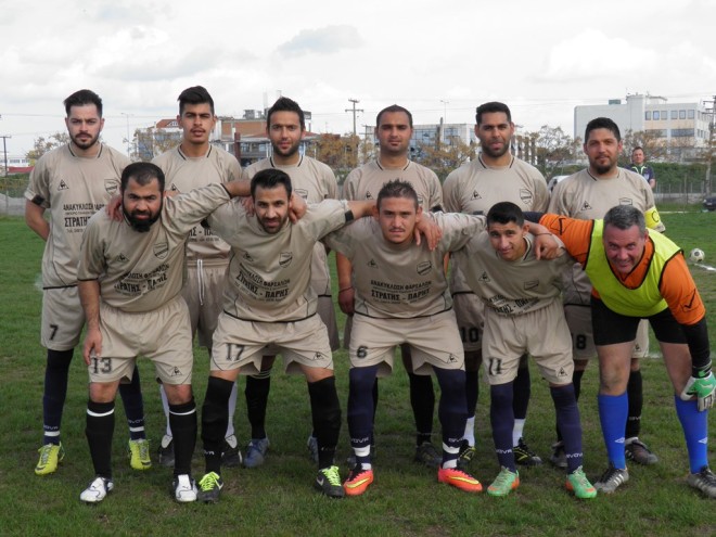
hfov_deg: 34.9
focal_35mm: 55
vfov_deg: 26.6
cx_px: 358
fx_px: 1138
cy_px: 268
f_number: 5.8
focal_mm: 10
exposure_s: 1/160
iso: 50
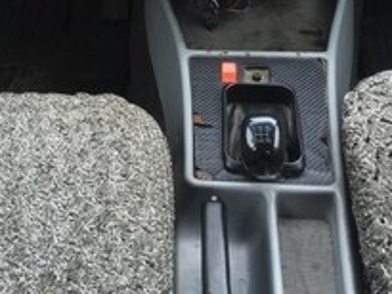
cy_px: -116
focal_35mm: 70
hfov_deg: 27.7
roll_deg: +1.6
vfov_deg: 19.0
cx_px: 149
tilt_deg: -22.3
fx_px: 793
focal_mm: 4.15
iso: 32
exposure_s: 1/50
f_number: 2.2
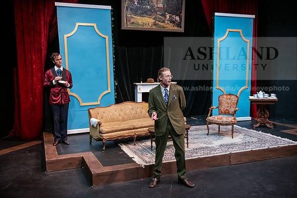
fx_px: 289
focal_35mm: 35
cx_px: 148
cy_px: 99
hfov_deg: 54.4
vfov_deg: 37.9
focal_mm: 35
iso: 3200
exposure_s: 1/200
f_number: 3.2
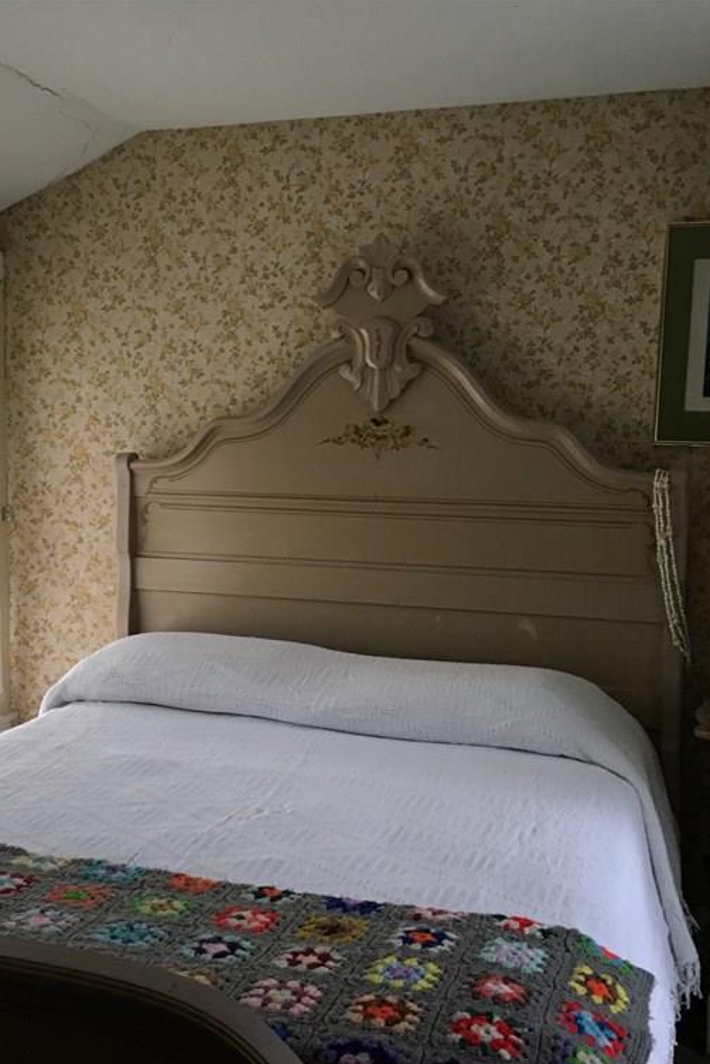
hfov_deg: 32.5
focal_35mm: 41
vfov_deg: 47.4
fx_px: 1213
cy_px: 538
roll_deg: -0.1
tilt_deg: -6.7
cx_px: 270
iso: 125
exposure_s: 1/30
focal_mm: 4.15
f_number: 2.2
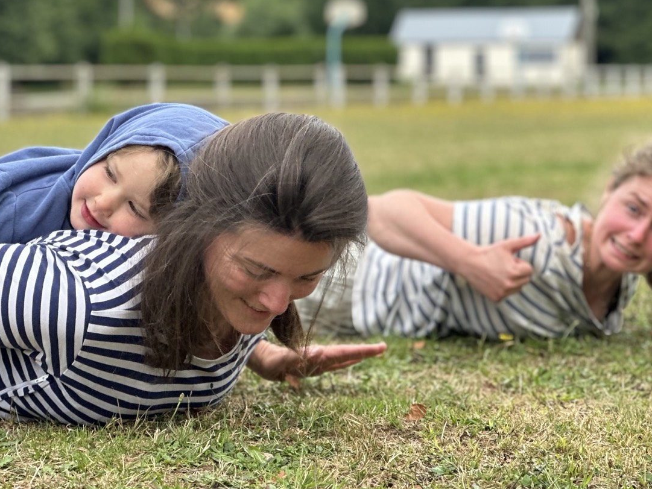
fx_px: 2147
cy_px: 180
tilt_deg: -1.1
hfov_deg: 17.3
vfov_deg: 13.0
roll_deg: -0.2
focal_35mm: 114
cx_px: 303
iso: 40
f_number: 2.8
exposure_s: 1/121
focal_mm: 9
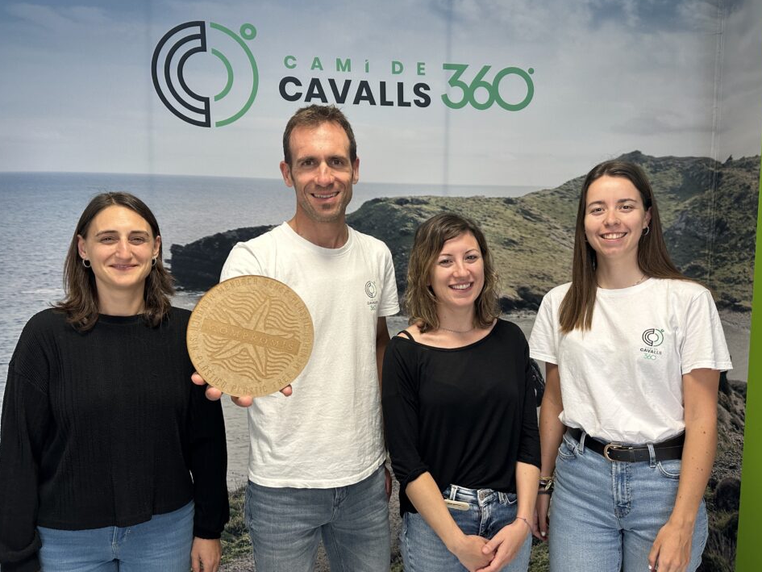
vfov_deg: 53.0
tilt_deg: -4.7
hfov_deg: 67.3
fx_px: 572
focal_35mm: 26
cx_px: 382
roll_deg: -0.6
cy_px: 301
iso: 160
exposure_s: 1/100
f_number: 1.78
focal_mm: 6.86
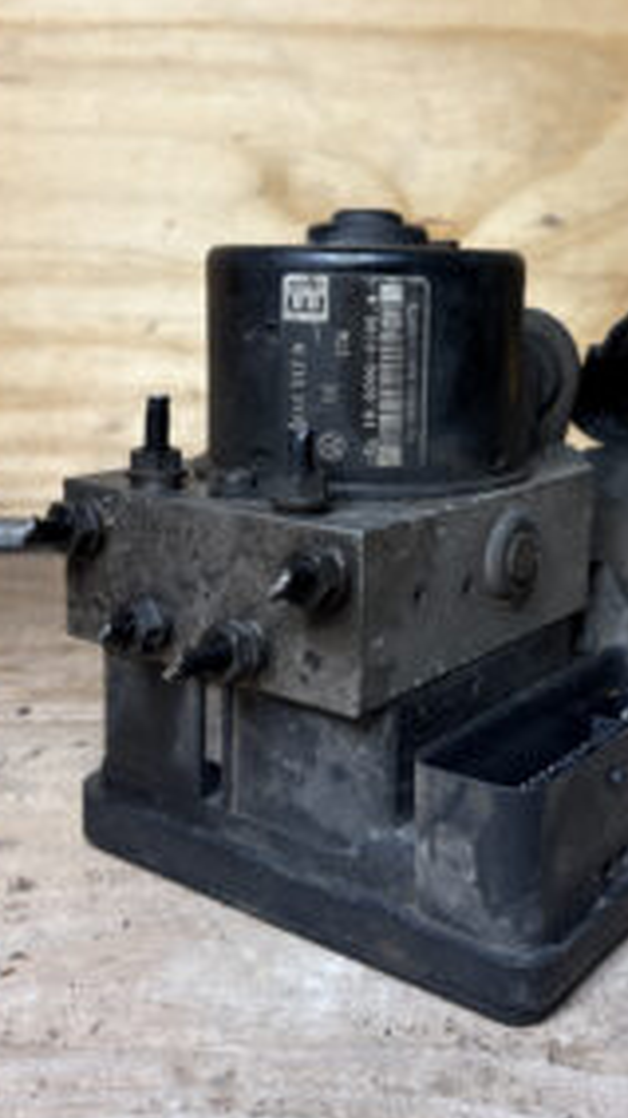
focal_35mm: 40
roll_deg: -0.3
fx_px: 1185
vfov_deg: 50.3
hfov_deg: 29.5
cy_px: 466
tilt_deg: -10.5
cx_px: 407
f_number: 1.6
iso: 160
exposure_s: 1/50
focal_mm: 5.96
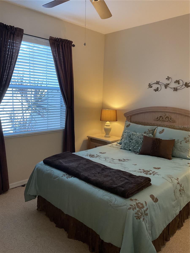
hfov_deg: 48.2
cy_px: 126
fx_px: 212
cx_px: 95
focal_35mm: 29
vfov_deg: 61.7
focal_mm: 3
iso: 100
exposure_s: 1/60
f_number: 1.8
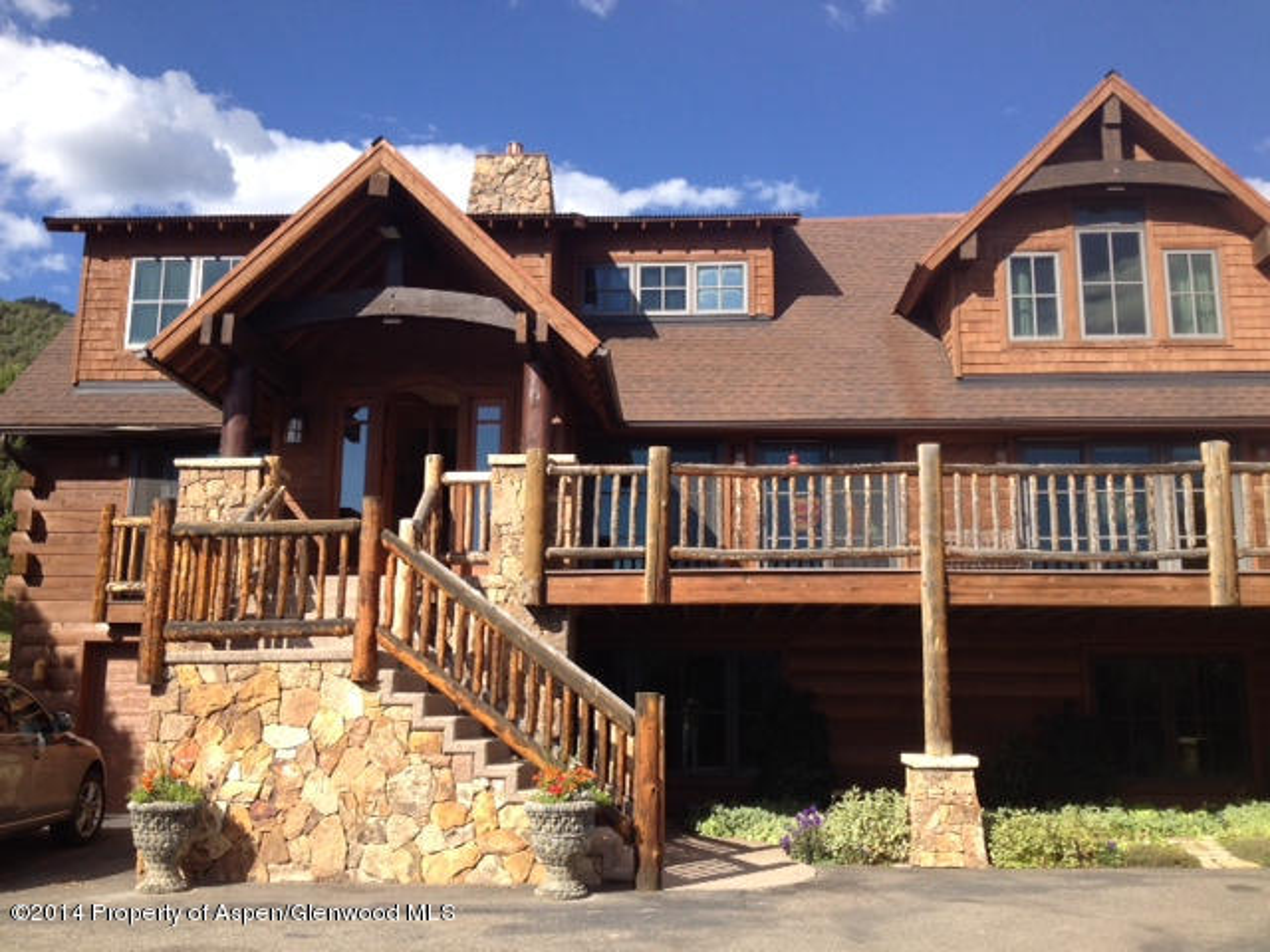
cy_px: 476
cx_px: 635
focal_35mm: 35
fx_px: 1284
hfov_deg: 52.6
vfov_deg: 40.7
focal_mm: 4.28
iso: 50
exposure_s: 1/1042
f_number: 2.4
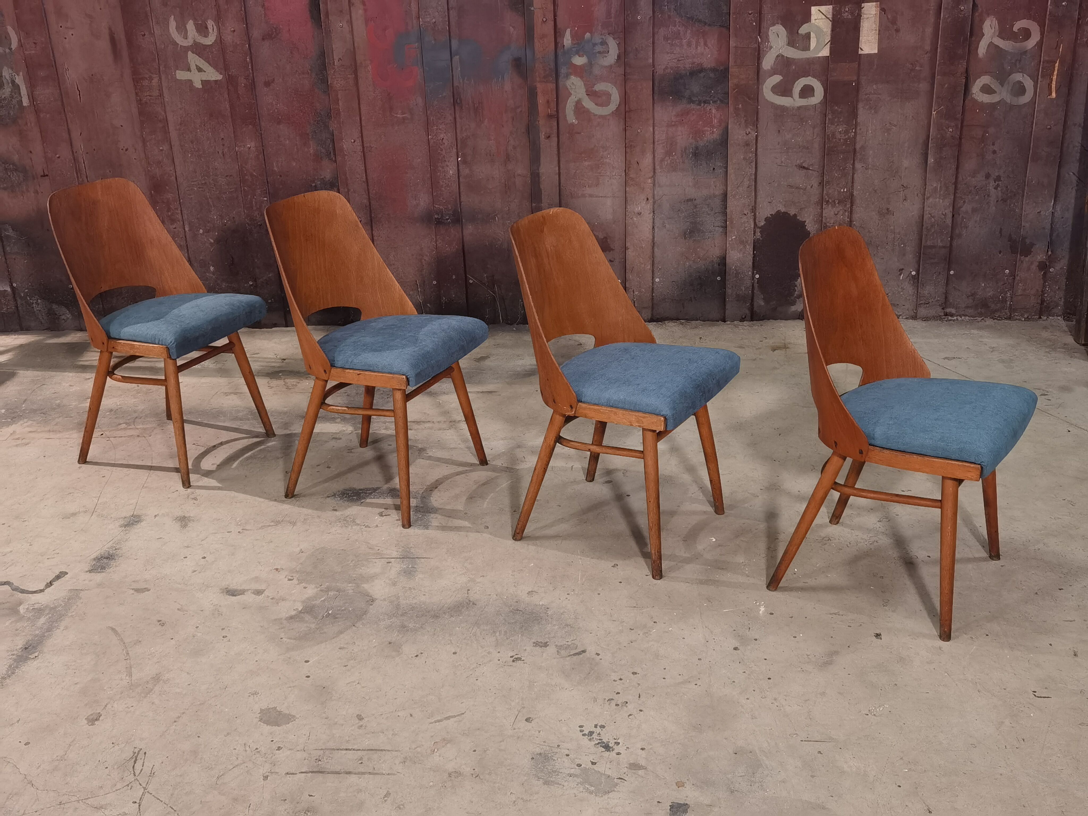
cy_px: 408
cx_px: 544
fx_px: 1194
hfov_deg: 49.0
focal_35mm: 38
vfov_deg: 37.7
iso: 400
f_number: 1.9
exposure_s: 1/33.3
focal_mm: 6.71
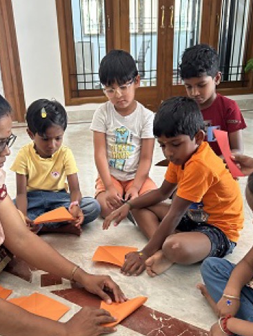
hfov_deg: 41.7
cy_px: 194
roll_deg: +2.3
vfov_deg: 53.7
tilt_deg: -21.8
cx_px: 107
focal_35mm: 34
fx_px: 331
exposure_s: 1/50
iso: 320
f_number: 1.5
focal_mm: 5.7
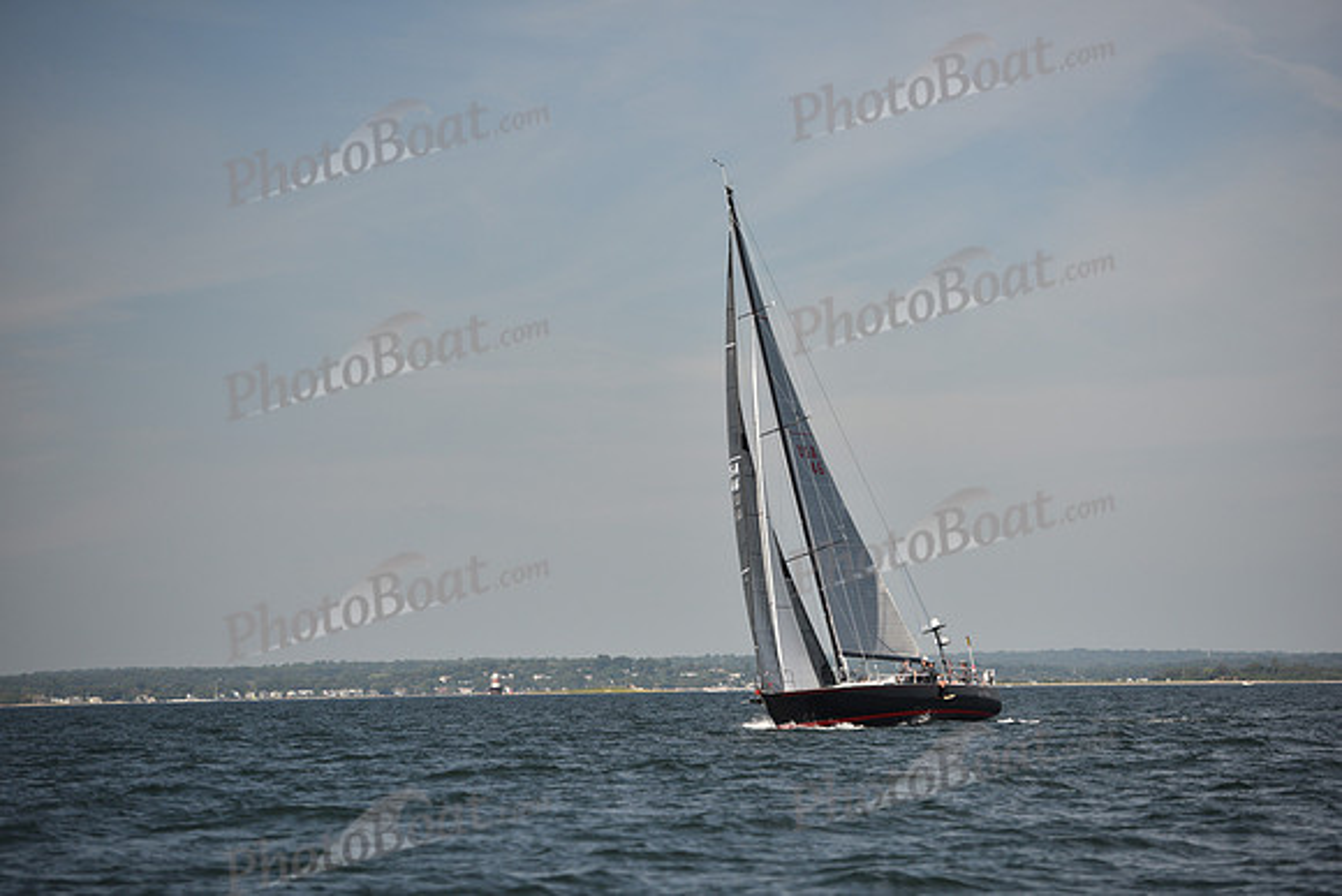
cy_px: 448
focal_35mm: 135
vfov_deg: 10.2
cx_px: 671
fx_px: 5033
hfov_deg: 15.2
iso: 250
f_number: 3.2
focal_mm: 135
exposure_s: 1/2000
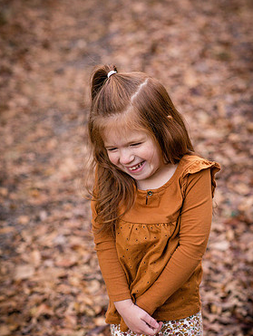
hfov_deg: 15.0
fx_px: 963
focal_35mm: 99
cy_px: 195
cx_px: 130
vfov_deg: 19.8
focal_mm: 85
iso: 1250
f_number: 3.5
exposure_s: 1/400
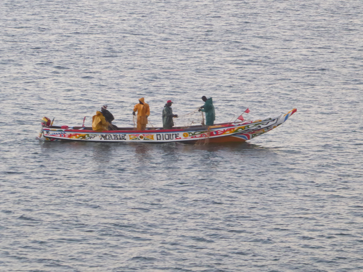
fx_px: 3754
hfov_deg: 5.5
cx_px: 182
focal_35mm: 358
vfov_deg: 4.2
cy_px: 136
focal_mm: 57.7
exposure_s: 1/60
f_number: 5.9
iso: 800
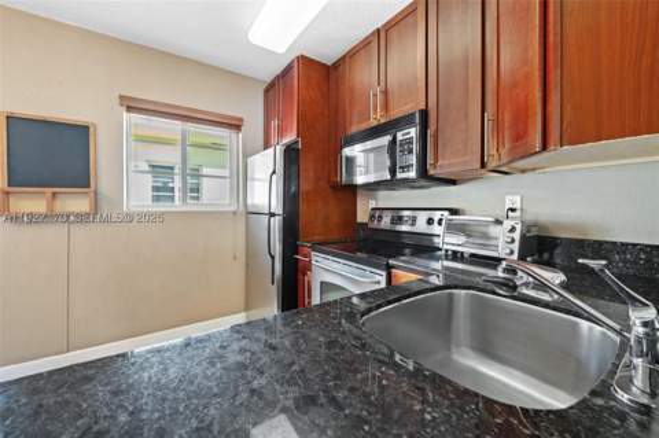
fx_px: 256
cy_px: 219
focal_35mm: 14
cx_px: 330
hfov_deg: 104.3
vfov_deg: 81.1
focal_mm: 14
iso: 1400
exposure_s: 1/13
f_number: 8
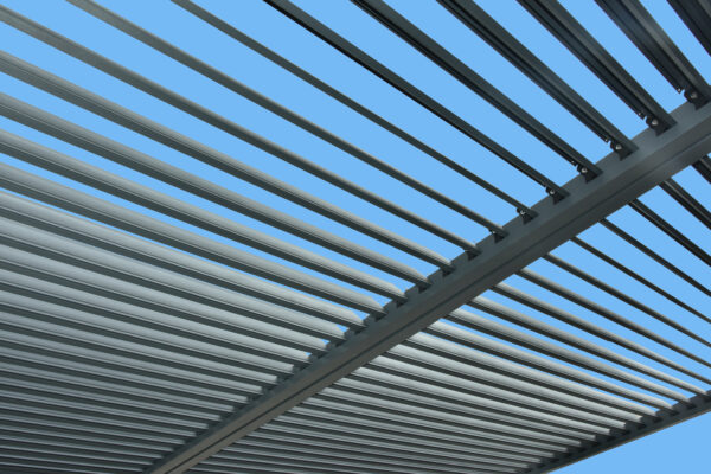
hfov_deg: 60.3
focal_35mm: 31
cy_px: 237
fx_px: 612
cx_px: 356
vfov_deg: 42.3
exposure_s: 1/60
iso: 400
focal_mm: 31
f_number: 14
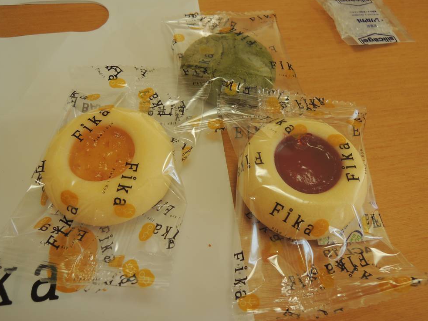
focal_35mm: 25
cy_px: 162
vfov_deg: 54.9
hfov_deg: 69.4
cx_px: 213
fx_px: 309
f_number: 2.8
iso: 100
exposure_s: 1/60
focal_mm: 4.3
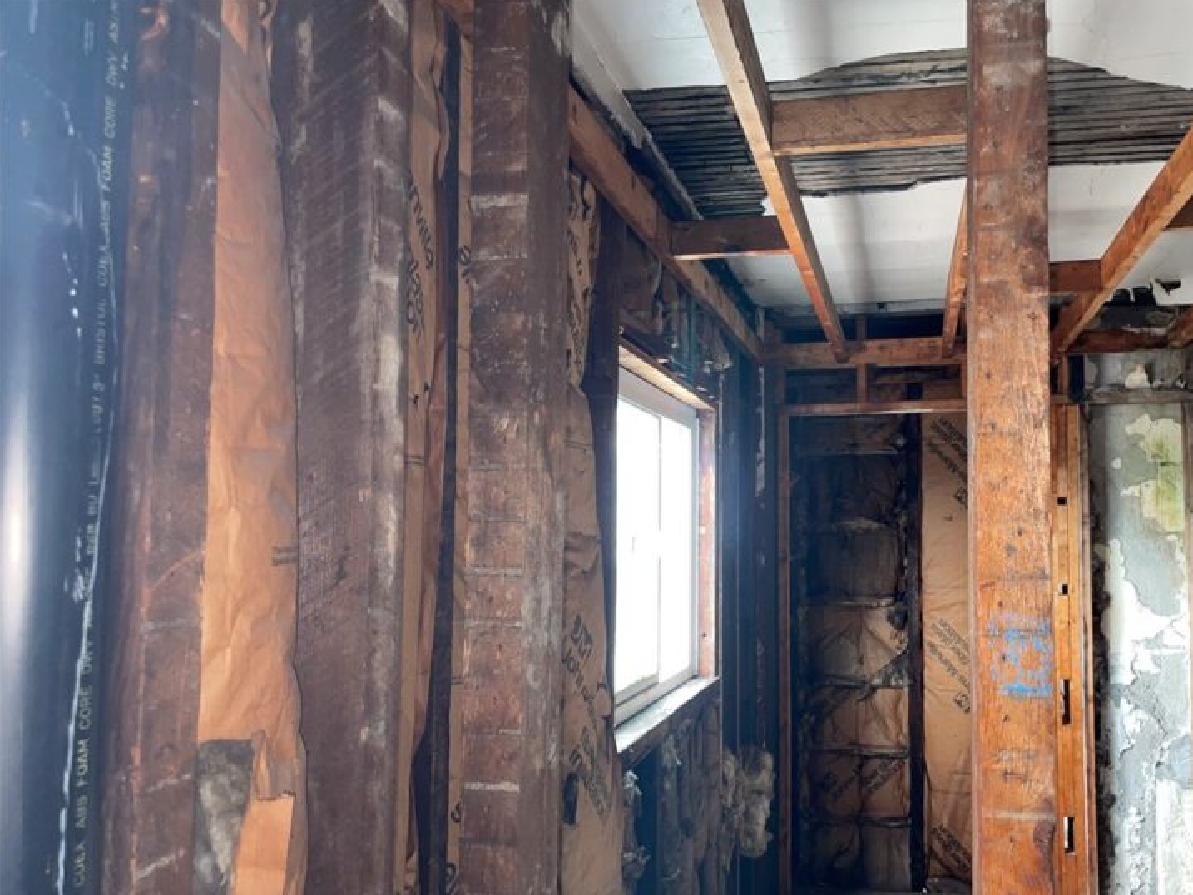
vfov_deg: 48.2
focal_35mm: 29
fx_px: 1000
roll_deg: -0.2
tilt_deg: +2.3
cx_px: 664
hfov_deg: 61.5
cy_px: 491
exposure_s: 1/13
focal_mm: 4.2
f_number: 1.6
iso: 50
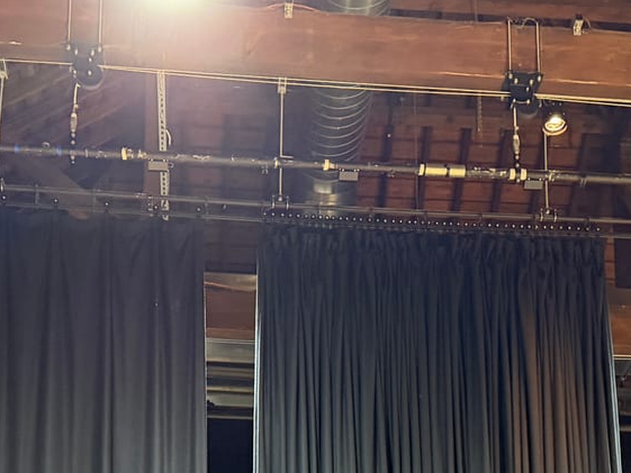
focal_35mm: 77
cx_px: 325
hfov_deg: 25.3
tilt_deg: +10.7
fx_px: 1404
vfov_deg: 17.3
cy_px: 702
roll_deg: -0.1
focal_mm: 6.76
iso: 500
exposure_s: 1/60
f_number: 1.78
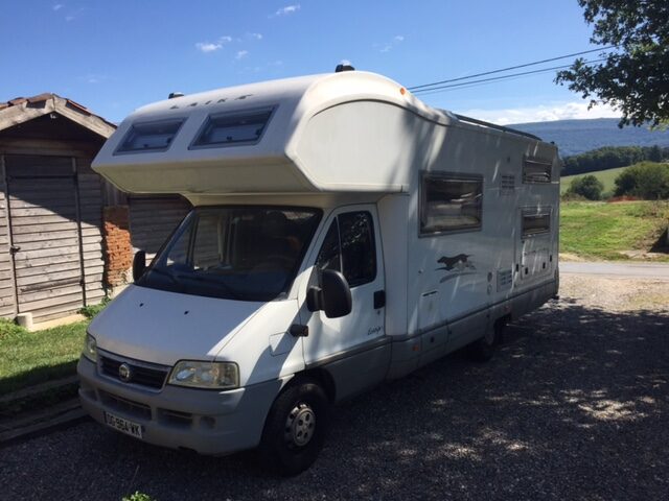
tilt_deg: -7.5
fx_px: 560
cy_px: 250
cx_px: 334
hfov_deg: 61.7
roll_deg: +0.3
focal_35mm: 29
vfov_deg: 48.2
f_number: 2.2
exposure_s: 1/1980
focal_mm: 4.15
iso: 32
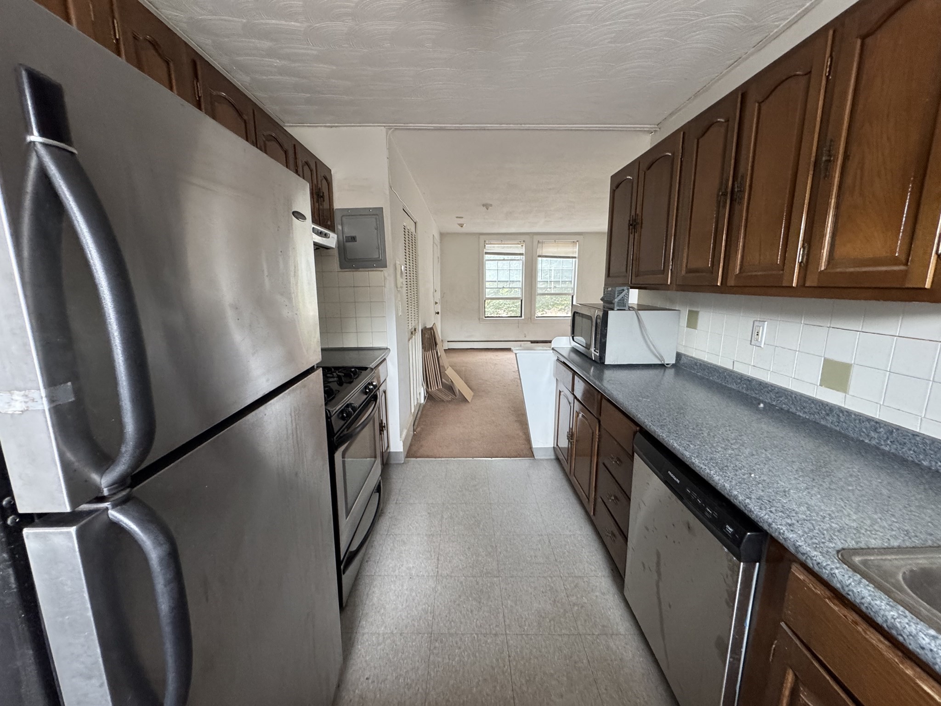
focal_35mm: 14
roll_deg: -1.0
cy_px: 353
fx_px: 381
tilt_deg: -11.6
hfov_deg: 102.1
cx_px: 470
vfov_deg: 85.7
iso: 320
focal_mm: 2.22
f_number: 2.2
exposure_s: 1/99
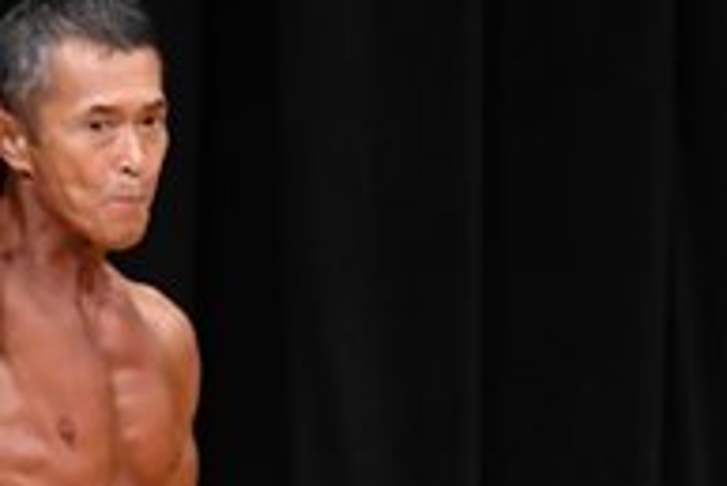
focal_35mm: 1083
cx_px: 315
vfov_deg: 1.3
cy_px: 821
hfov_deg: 1.9
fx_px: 21886
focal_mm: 180
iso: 3200
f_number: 5.6
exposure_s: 1/400
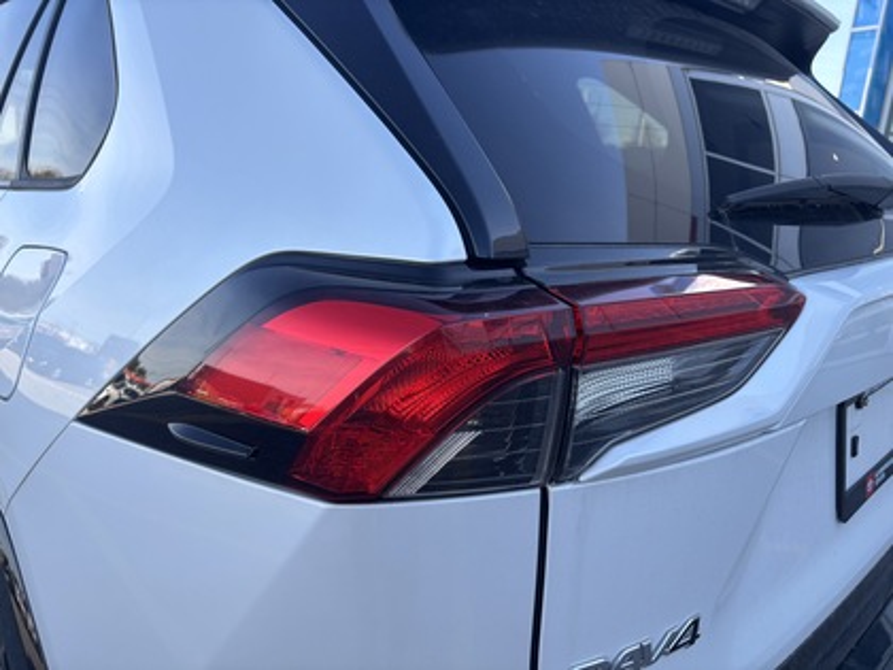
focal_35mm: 26
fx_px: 671
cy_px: 335
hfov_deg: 67.3
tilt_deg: -15.1
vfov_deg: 53.1
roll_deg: -5.2
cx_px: 446
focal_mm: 5.96
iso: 50
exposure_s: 1/742
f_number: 1.6
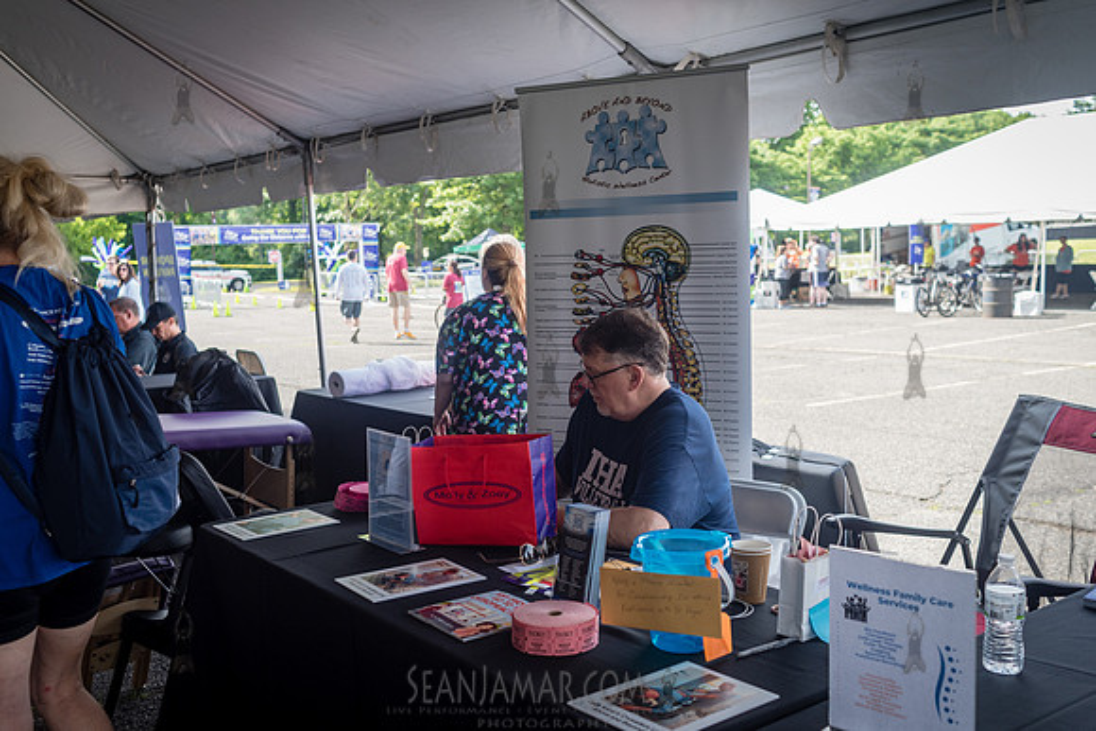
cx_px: 548
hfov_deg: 54.4
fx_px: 1066
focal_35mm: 35
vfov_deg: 37.9
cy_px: 366
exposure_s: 1/500
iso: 400
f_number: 4
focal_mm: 35
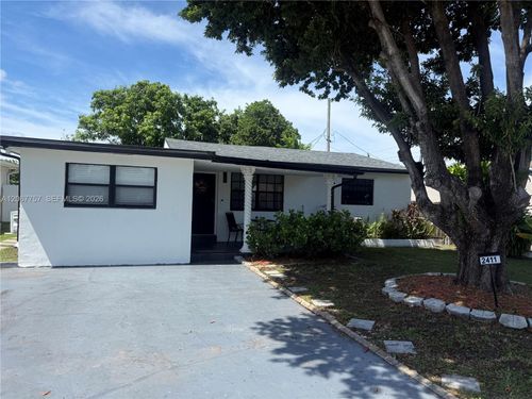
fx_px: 369
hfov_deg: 71.6
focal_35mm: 24
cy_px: 200
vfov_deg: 56.8
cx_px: 266
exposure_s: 1/3584
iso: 80
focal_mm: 6.76
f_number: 1.78
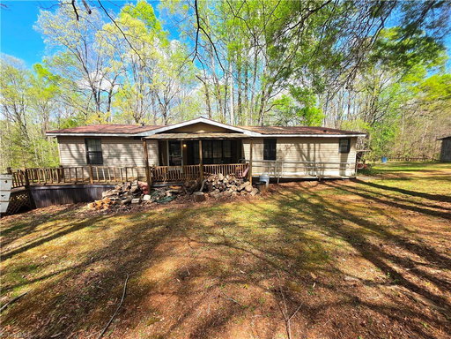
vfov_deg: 89.9
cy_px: 170
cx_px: 226
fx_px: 169
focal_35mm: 13
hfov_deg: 106.2
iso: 25
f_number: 2.2
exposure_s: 1/353
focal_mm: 1.7
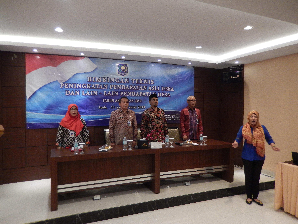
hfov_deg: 69.4
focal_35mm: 25
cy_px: 112
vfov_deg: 54.9
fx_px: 215
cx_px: 149
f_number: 3.4
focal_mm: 4.5
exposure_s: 1/15
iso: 400
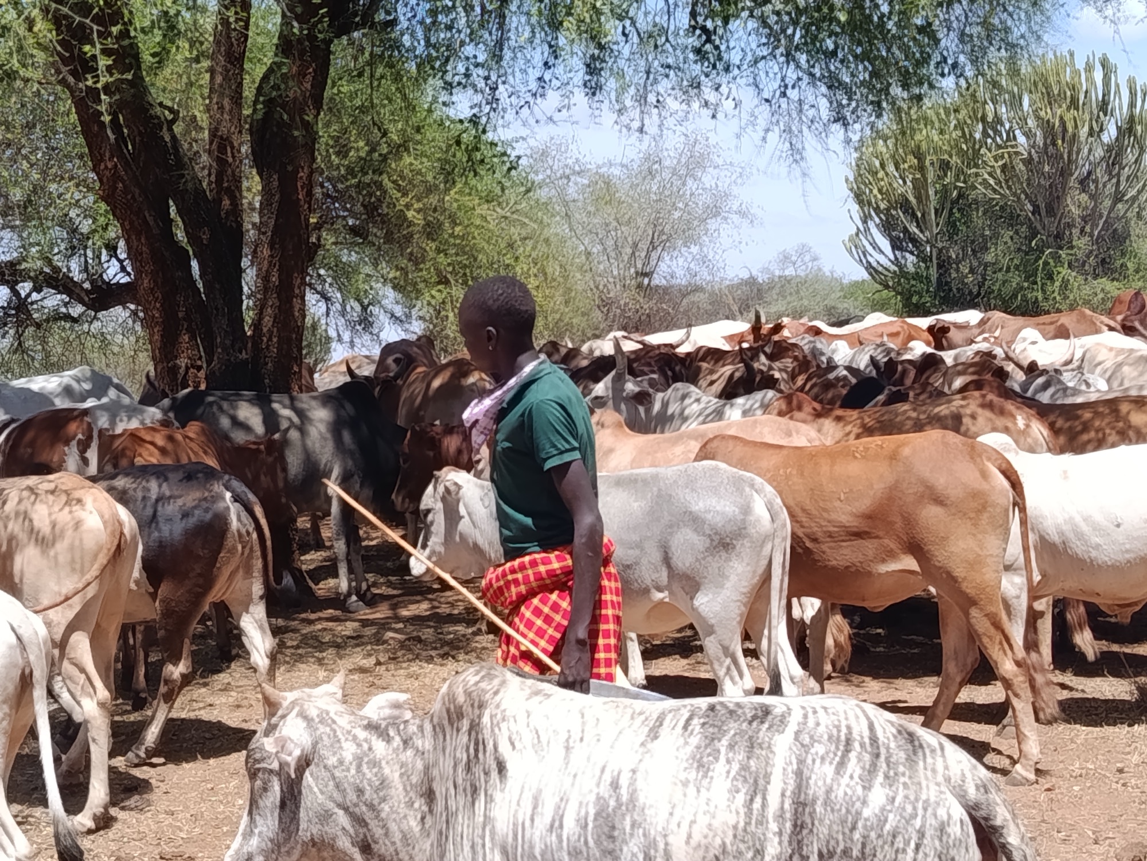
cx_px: 574
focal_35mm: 68
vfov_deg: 21.6
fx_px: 2253
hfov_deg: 28.6
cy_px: 430
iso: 50
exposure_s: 1/391
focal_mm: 5.24
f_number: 1.7
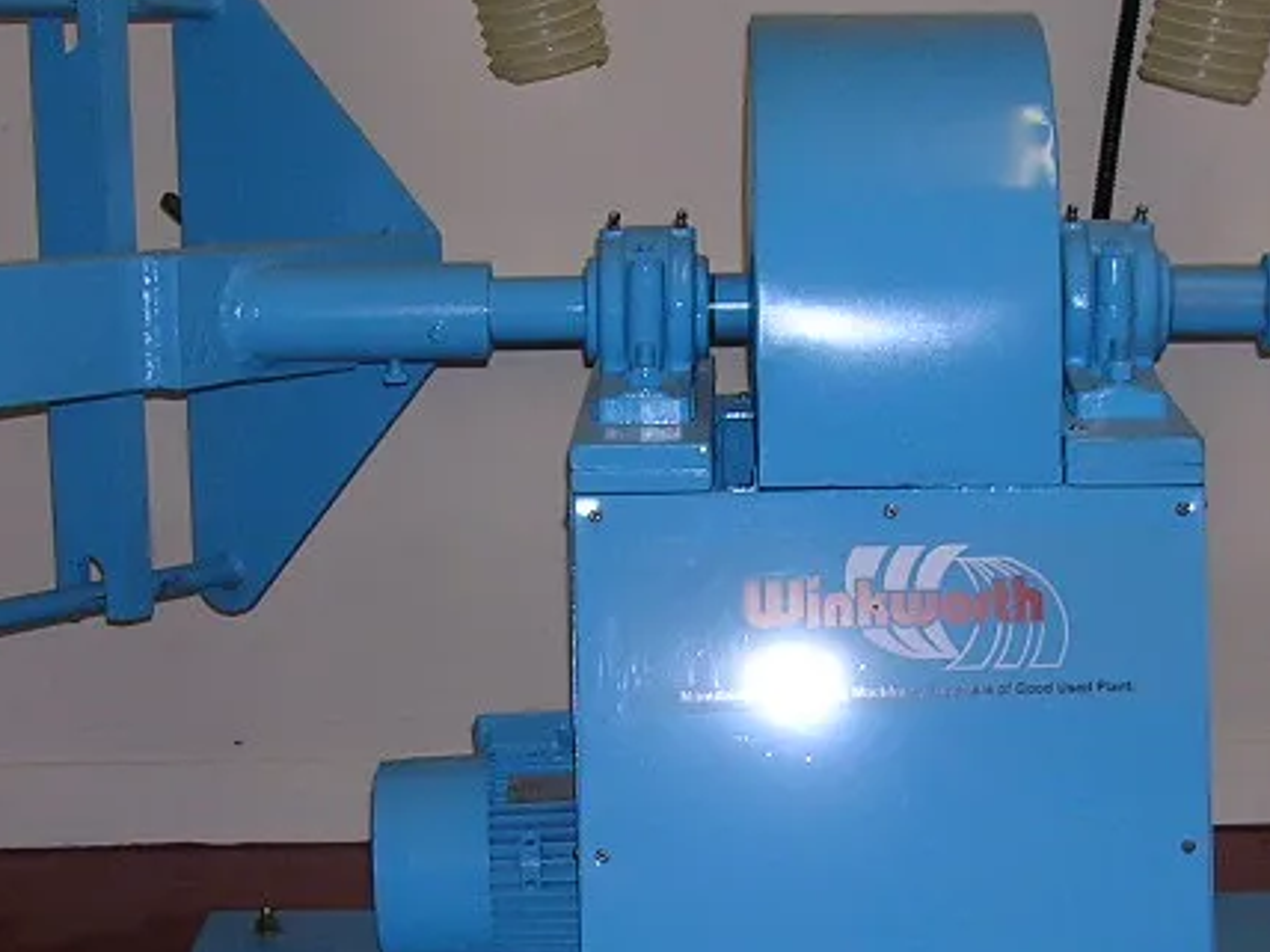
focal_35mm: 91
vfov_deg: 16.2
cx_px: 804
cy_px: 605
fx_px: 3339
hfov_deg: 21.5
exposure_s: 1/60.1
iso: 50
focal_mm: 5.8
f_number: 2.8
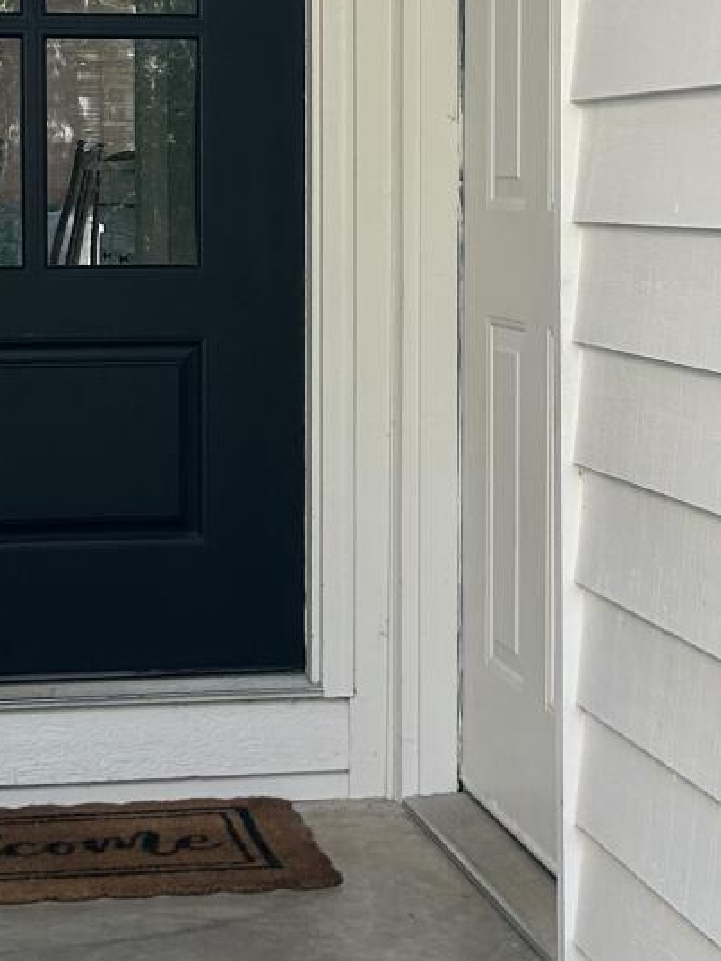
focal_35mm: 97
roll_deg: +0.1
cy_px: 253
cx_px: 330
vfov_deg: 20.1
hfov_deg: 15.2
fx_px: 2694
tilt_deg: -1.4
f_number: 1.5
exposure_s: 1/260
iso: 40
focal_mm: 5.7
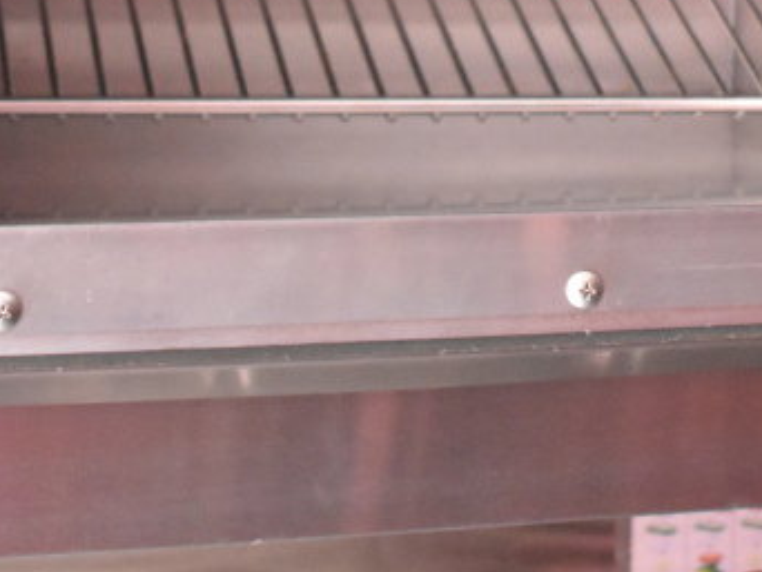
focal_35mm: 108
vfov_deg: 12.6
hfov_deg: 18.1
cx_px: 535
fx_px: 2379
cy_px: -440
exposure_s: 1/50
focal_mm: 28
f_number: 4.2
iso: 6400
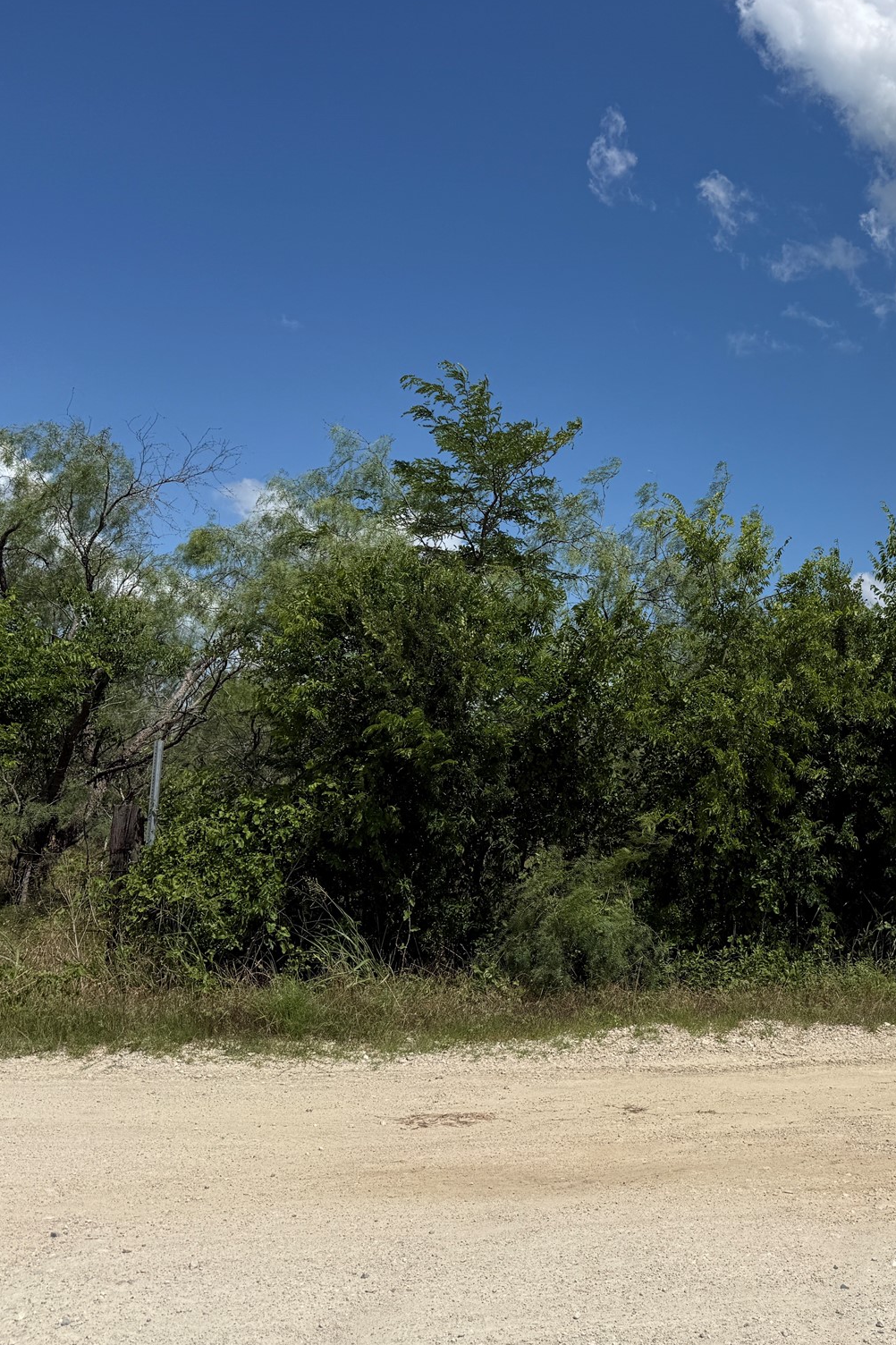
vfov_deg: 55.8
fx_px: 1270
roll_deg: -3.2
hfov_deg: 37.1
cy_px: 664
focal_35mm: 34
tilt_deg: +7.0
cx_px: 757
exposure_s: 1/9091
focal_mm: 6.76
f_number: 1.78
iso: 80
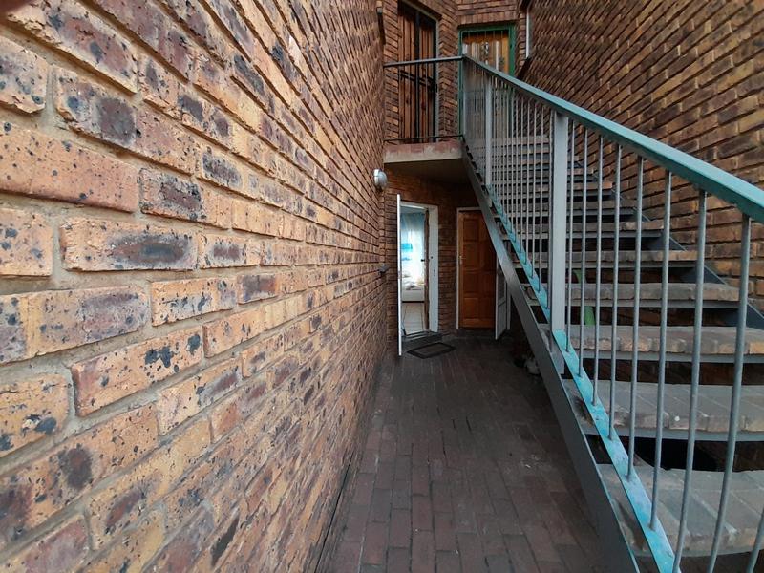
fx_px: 287
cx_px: 382
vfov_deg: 89.9
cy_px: 286
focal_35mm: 13
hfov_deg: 106.2
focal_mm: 1.13
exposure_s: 1/50
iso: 125
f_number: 2.2
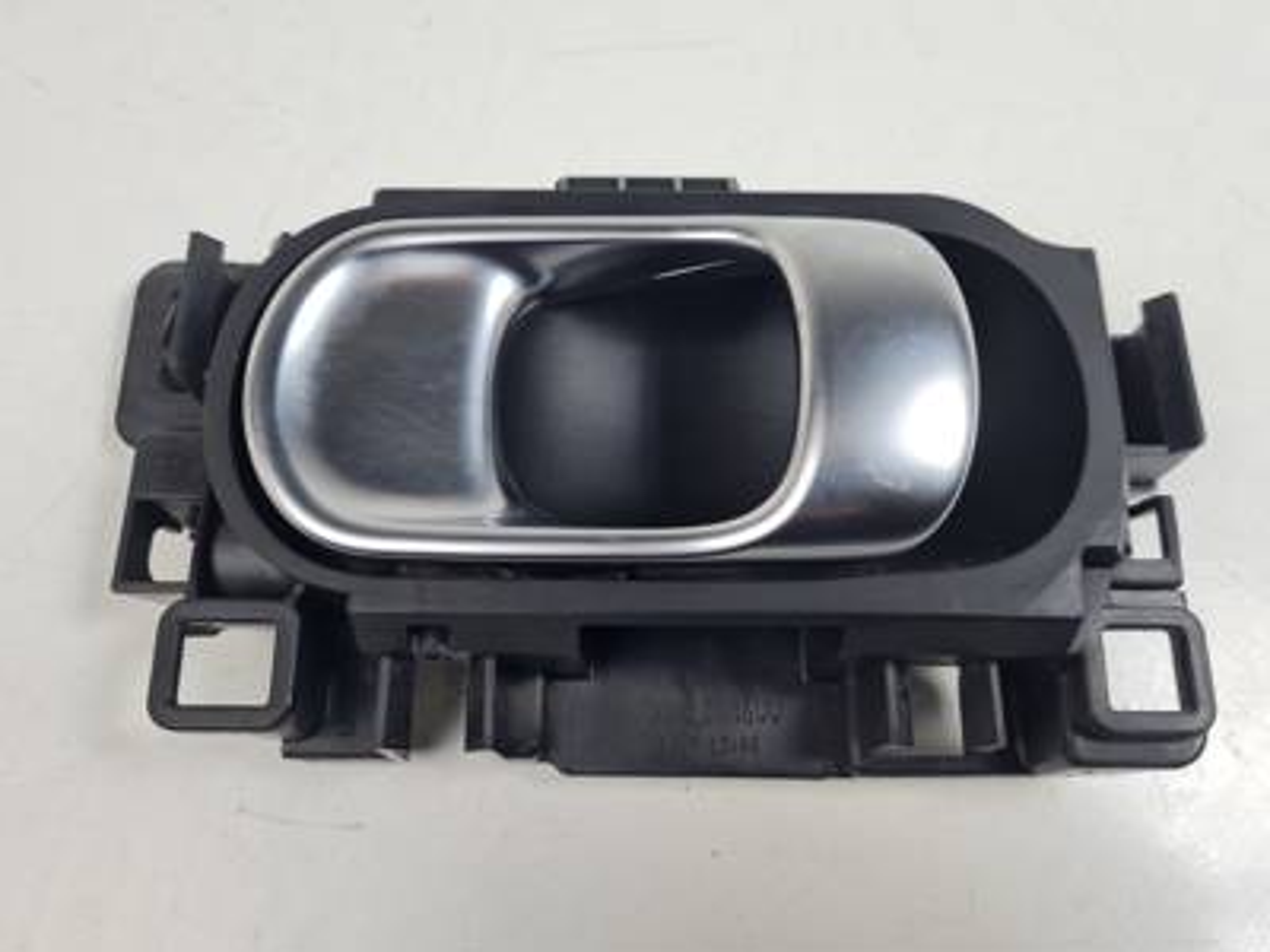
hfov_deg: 67.3
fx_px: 954
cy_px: 476
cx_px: 635
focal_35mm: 26
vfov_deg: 53.1
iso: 50
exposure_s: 1/221
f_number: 1.8
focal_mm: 5.4
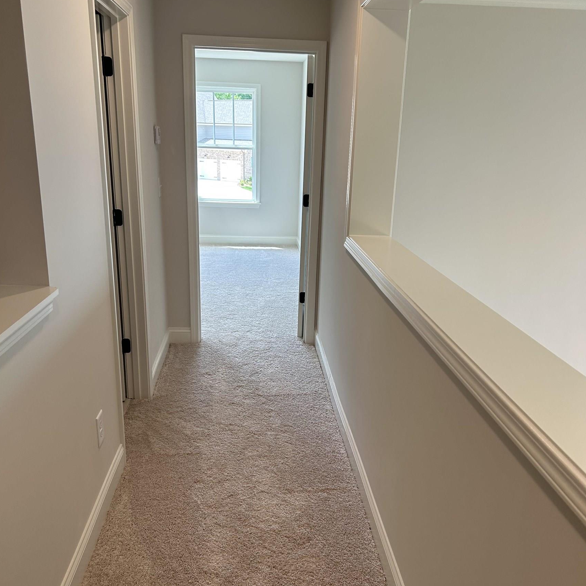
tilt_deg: -16.0
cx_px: 293
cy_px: 325
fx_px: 594
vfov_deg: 52.4
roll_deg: -2.3
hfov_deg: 52.5
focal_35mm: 31
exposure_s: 1/139
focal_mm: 5.7
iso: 64
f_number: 1.5
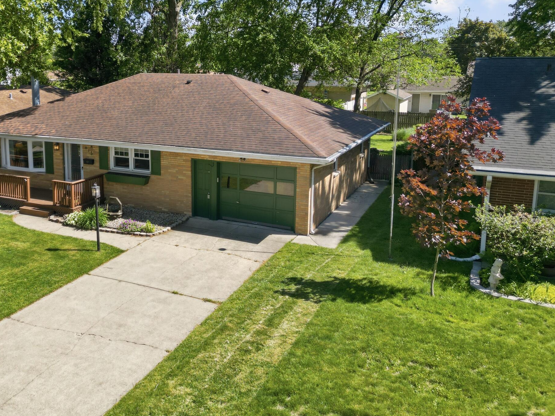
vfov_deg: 42.6
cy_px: 153
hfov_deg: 54.4
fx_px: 529
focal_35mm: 33
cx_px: 194
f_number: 1.7
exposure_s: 1/1500
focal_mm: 6.7
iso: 100
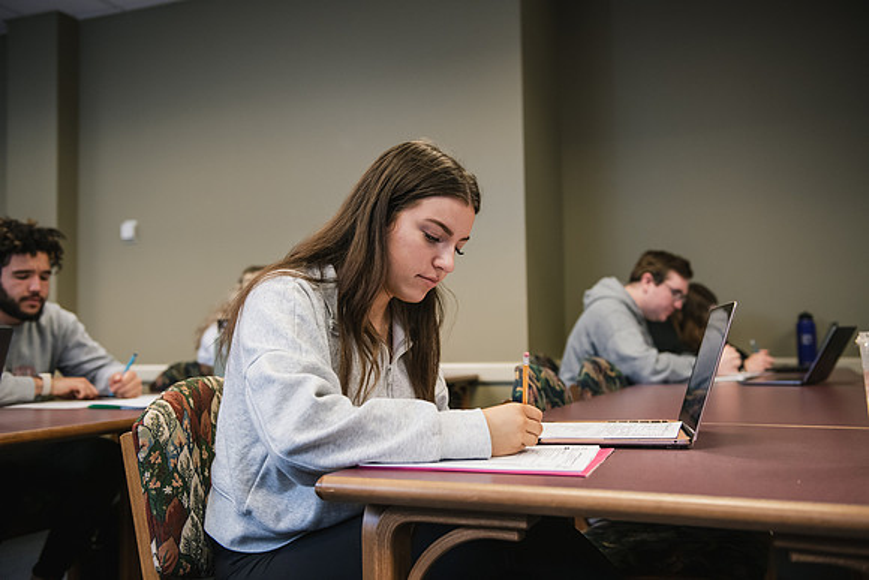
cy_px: 290
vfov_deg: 36.9
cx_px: 434
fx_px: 869
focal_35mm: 36
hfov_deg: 53.1
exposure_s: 1/200
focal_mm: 36
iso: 1250
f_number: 3.2
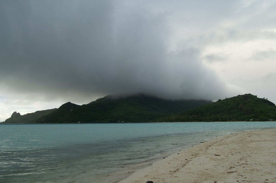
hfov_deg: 49.6
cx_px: 138
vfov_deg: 34.1
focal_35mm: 39
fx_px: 299
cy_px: 92
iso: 100
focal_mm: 26
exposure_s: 1/80
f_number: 7.1
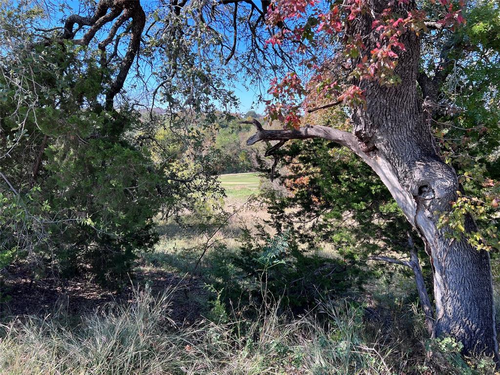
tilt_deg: -8.5
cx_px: 250
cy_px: 188
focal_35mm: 26
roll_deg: -0.9
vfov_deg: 53.1
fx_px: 376
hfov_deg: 67.3
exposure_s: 1/692
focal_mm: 5.7
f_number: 1.5
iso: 50
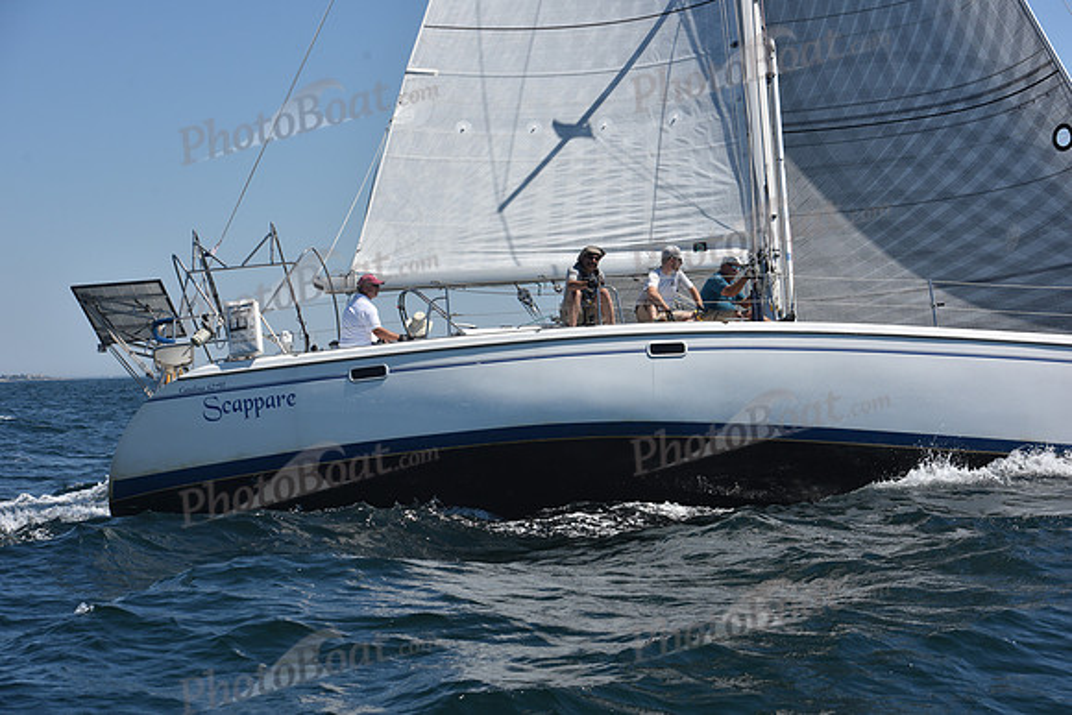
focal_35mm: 70
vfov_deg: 19.5
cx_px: 536
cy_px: 358
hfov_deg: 28.8
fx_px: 2085
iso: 200
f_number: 8
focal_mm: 70
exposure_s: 1/1000
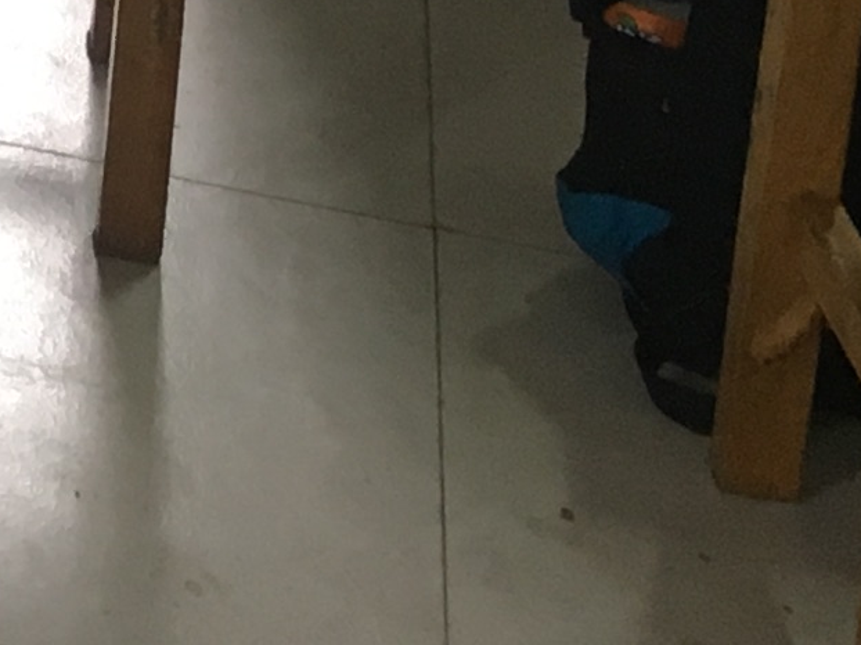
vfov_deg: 7.1
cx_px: -1275
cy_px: -1293
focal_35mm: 188
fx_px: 4674
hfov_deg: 9.3
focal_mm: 4.15
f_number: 2.2
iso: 100
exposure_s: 1/33
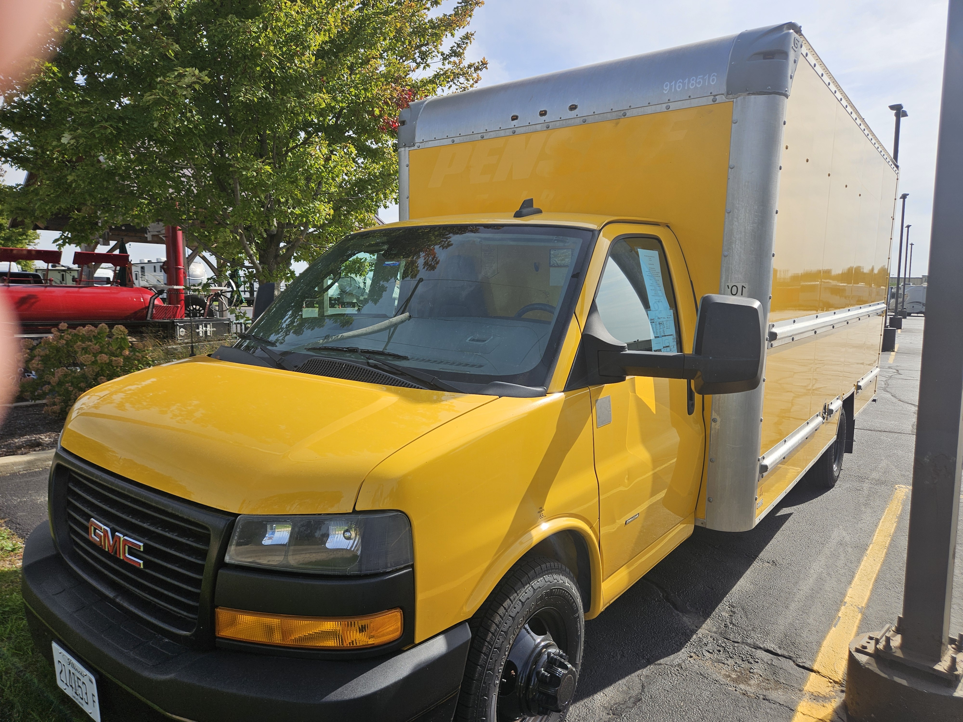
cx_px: 482
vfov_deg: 58.9
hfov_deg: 73.9
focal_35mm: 23
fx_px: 640
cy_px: 361
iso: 25
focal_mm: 5.4
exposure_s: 1/1834
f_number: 1.8
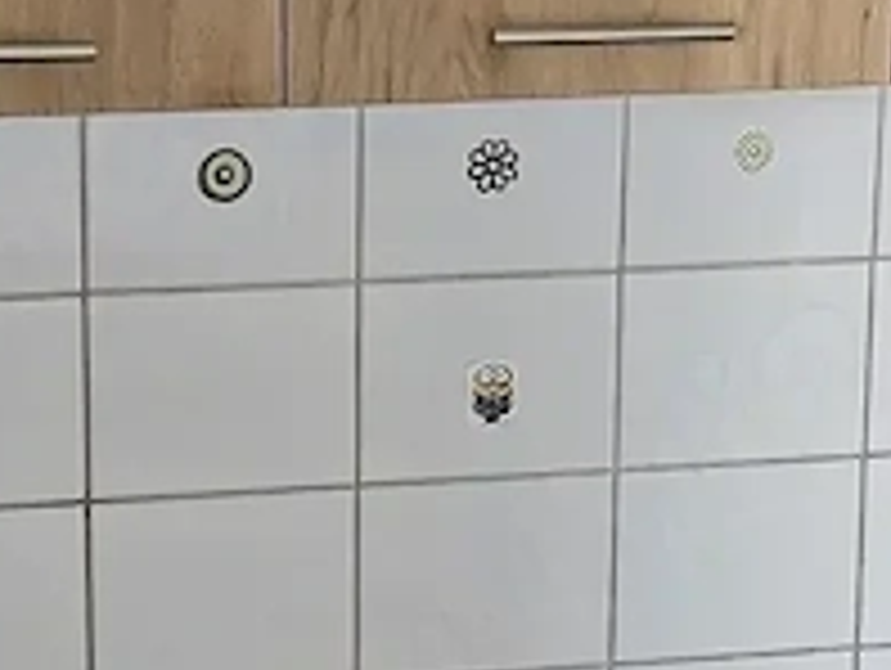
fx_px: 2989
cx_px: 238
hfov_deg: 16.9
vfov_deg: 12.7
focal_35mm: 116
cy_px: 526
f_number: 1.8
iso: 640
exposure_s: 1/100
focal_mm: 5.4
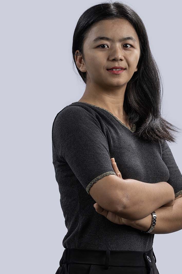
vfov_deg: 14.4
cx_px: 107
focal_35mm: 142
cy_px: 176
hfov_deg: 9.7
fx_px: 1077
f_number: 11
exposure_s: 1/200
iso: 80
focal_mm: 105
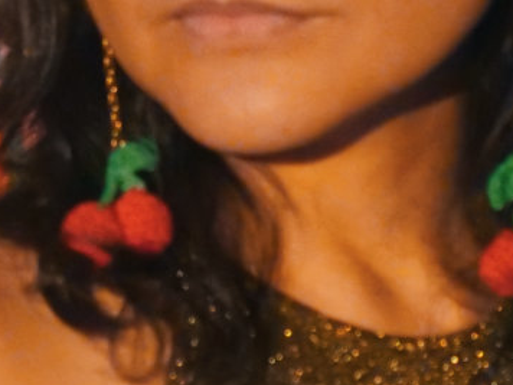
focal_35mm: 342
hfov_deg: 5.8
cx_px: -143
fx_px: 5068
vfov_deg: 4.3
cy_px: 155
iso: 3200
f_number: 2.8
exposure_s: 1/30
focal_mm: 29
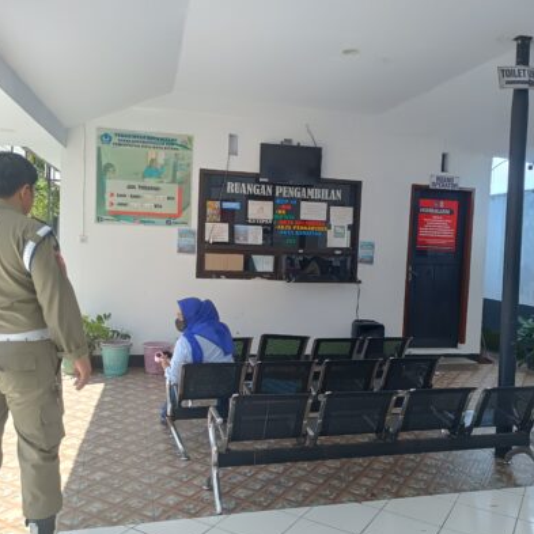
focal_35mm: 30
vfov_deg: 54.0
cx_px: 289
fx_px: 524
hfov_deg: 54.0
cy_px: 269
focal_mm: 4.7
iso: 160
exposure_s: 1/99.9
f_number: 1.7
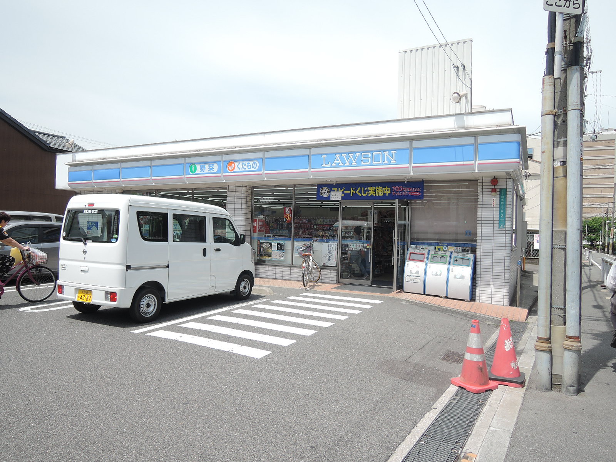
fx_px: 427
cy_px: 231
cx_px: 308
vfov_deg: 56.8
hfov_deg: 71.6
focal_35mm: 24
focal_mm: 5.1
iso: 80
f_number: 2.8
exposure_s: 1/1000
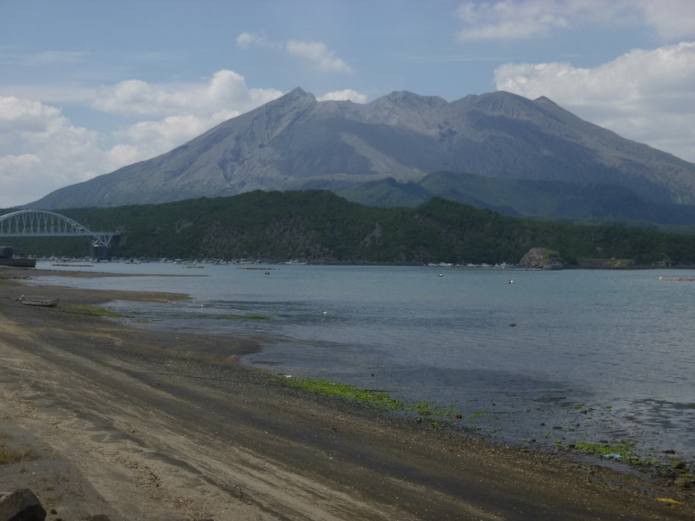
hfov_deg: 31.2
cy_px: 260
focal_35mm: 62
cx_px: 348
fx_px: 1245
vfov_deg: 23.7
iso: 100
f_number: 5.3
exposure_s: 1/500
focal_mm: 11.1
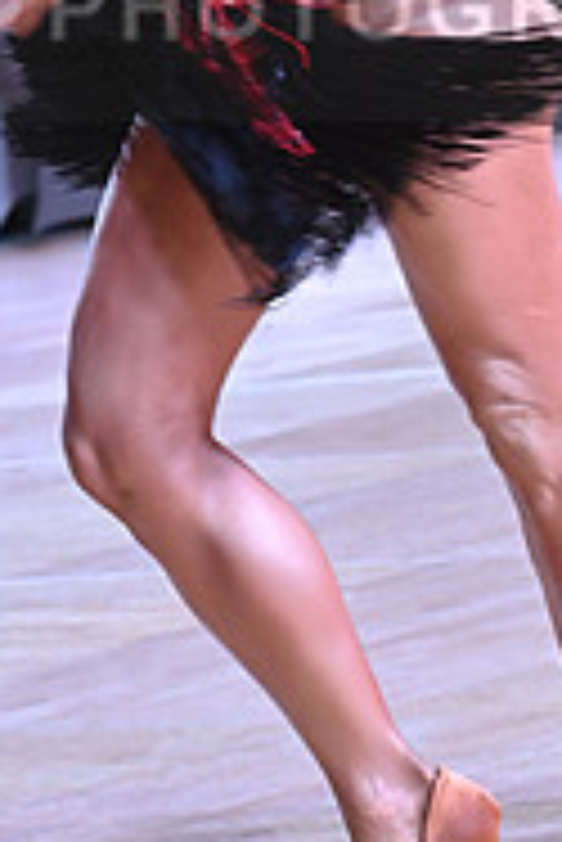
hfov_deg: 4.8
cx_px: 321
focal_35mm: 285
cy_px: -27
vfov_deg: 7.2
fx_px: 6661
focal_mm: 92
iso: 4000
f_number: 6.3
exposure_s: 1/400
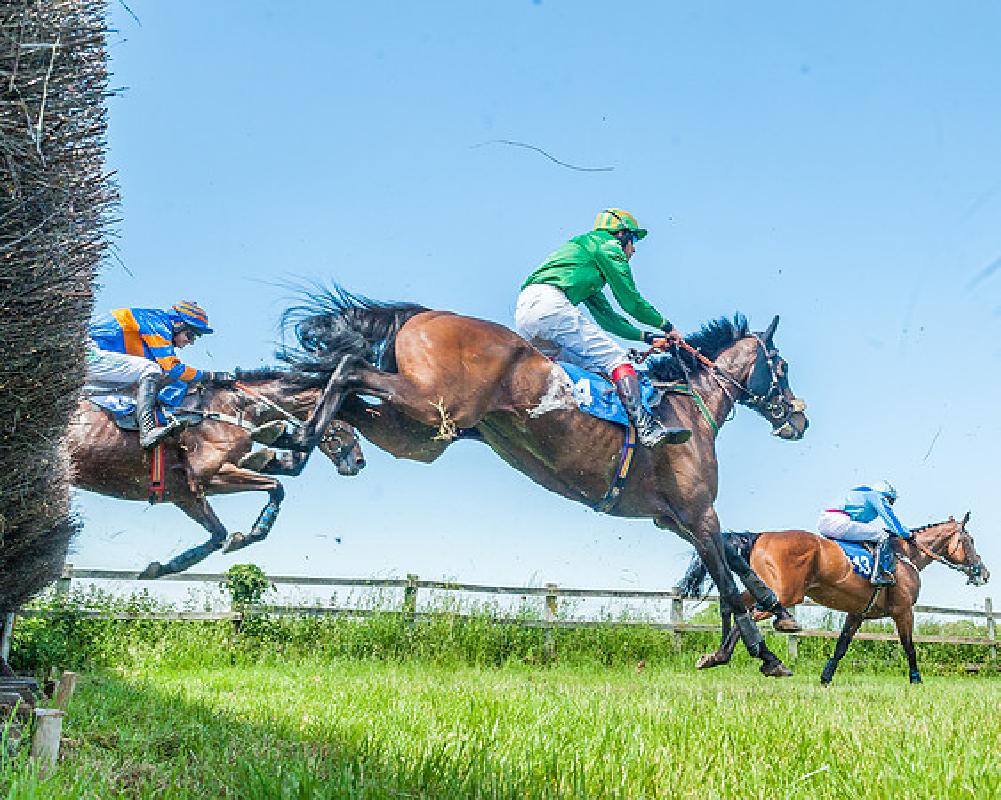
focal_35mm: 35
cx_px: 573
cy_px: 368
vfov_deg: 41.8
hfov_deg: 50.9
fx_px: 1046
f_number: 8
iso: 400
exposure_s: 1/1000
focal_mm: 29
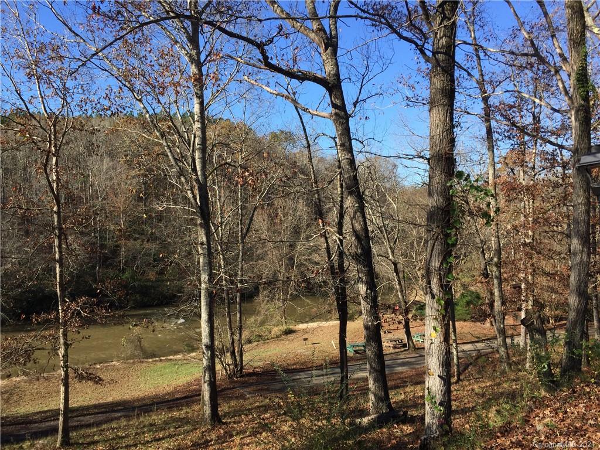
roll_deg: -2.3
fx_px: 503
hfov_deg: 61.7
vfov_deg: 48.2
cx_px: 300
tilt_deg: -3.7
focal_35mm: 29
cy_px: 225
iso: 32
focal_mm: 4.15
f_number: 2.2
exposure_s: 1/879
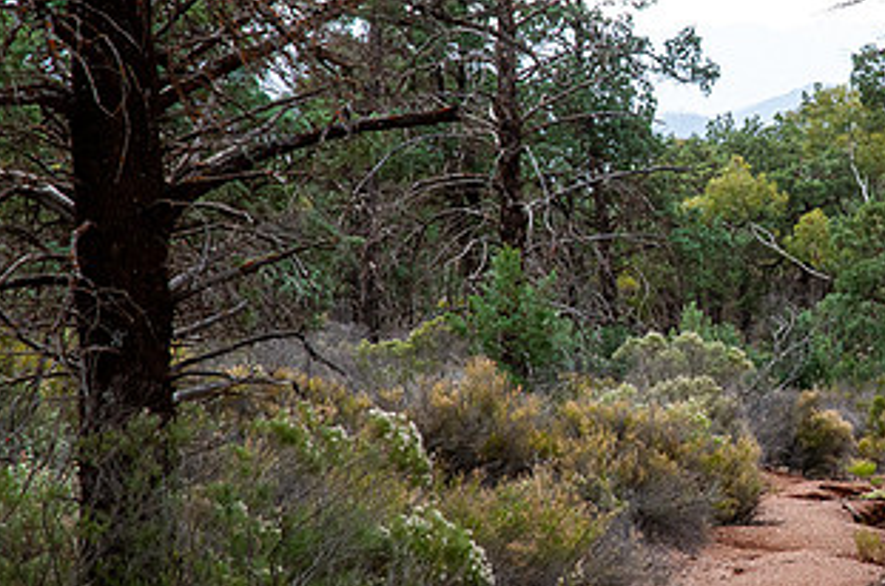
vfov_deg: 5.7
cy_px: 203
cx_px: 785
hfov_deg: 8.6
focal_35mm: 238
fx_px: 5839
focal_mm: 85
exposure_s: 1/200
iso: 400
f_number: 11
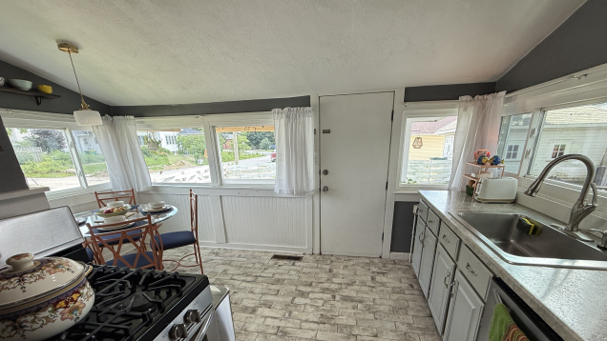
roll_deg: +0.4
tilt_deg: -19.5
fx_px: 258
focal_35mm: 16
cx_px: 304
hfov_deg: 99.4
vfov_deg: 65.3
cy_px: 229
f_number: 2.2
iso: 100
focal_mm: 2.22
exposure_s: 1/120
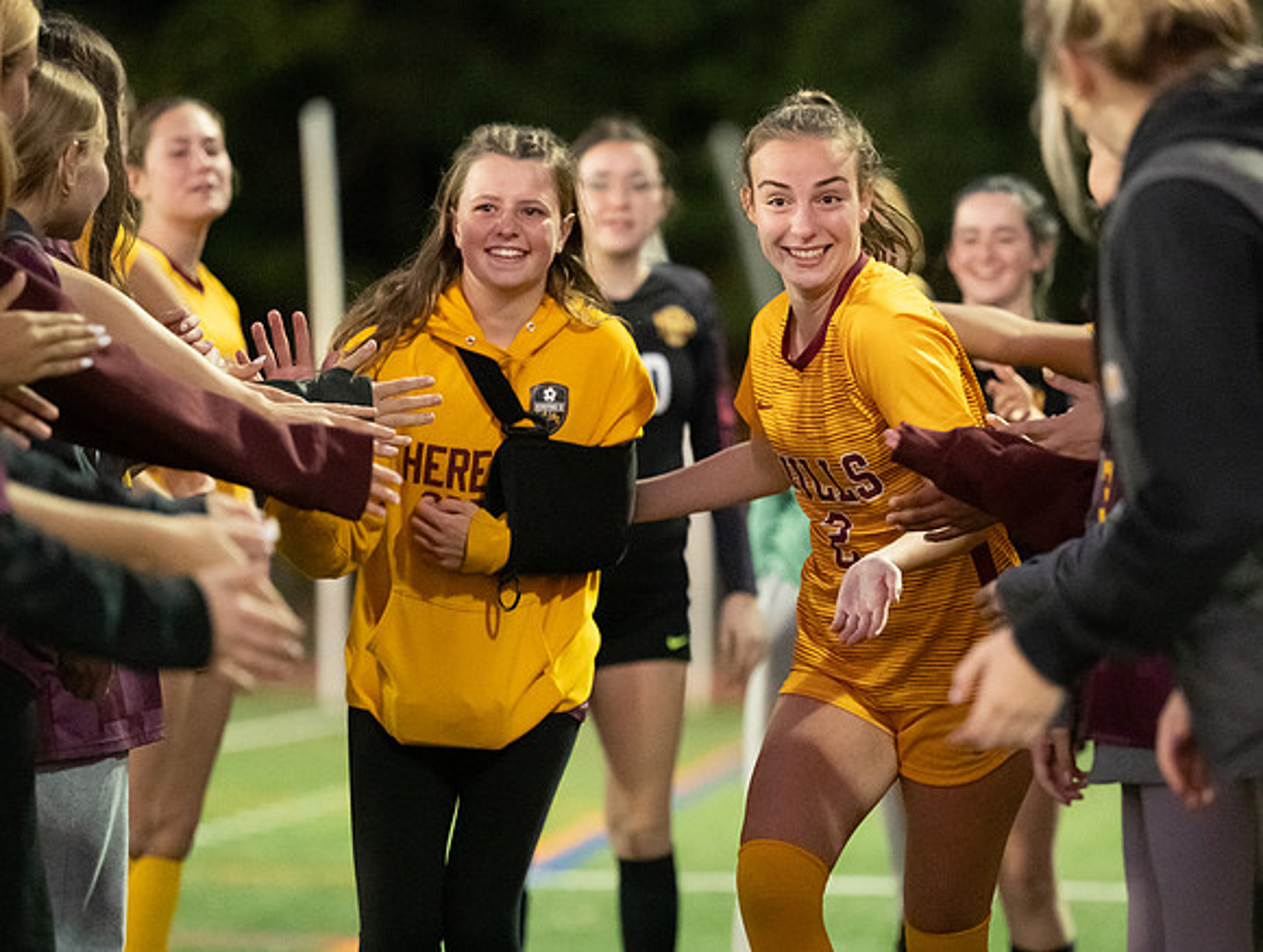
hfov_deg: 9.0
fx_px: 8001
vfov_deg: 6.8
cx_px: 739
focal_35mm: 219
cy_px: 489
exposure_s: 1/640
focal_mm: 150
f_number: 2.8
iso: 16000
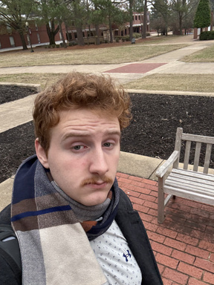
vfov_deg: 60.0
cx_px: 107
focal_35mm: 30
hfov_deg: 46.8
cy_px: 142
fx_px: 247
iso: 80
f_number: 1.9
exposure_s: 1/86
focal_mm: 2.69
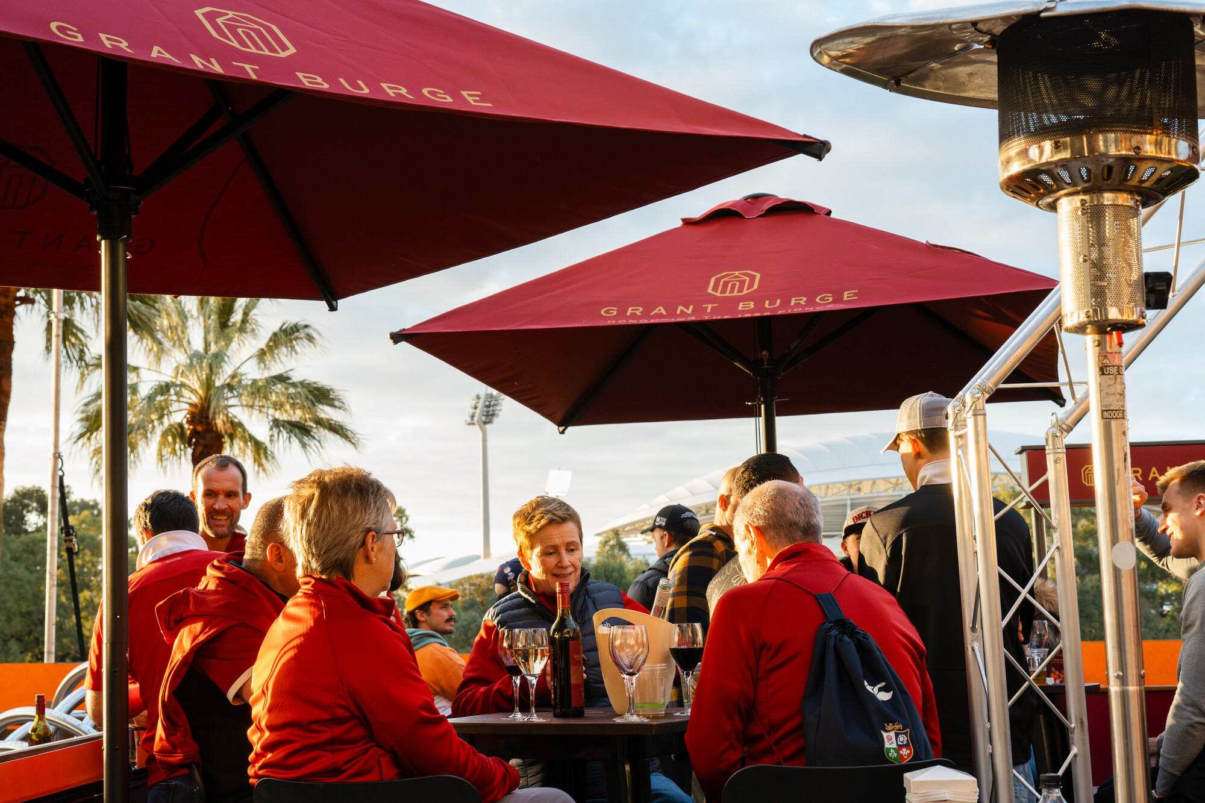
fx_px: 1707
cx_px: 602
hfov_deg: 38.9
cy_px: 402
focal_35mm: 51
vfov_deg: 26.5
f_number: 8
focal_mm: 51
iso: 1600
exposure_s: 1/250
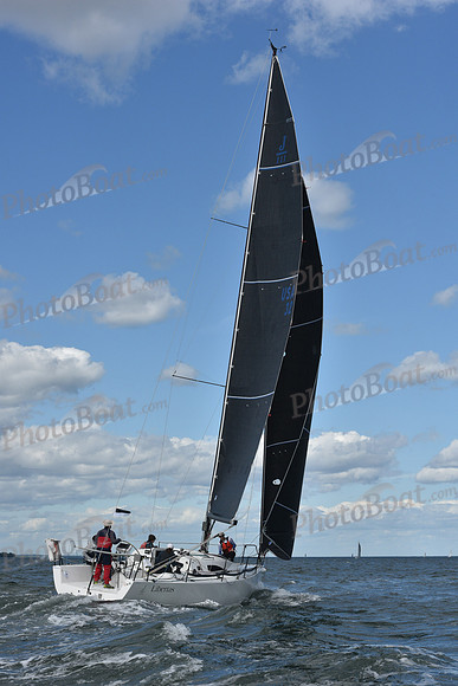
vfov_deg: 28.8
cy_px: 343
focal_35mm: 70
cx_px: 229
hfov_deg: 19.5
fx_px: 1335
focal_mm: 70
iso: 320
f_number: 11
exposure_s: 1/1000
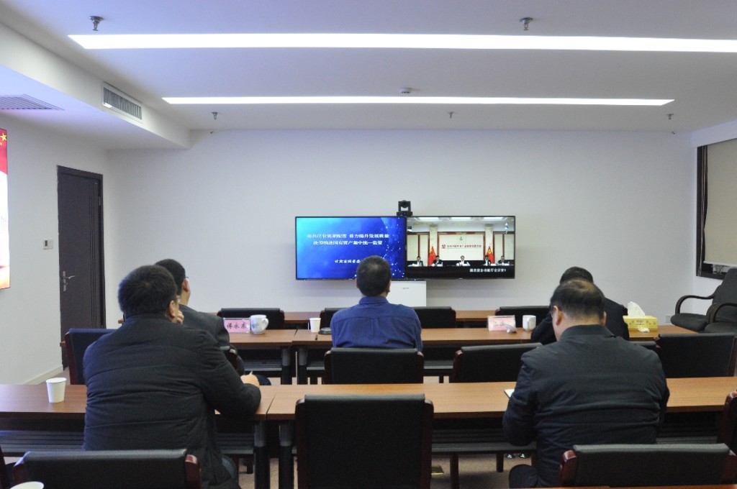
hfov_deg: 53.2
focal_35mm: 36
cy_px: 244
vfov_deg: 36.8
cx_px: 368
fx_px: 736
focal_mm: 24
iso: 2000
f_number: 5.6
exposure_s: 1/125
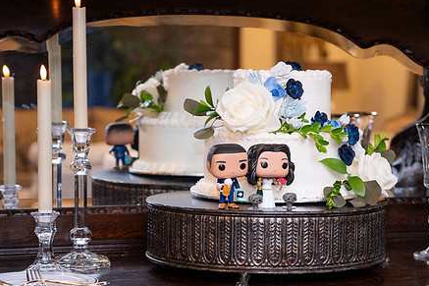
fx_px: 1084
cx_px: 273
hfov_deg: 22.3
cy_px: 162
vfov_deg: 15.0
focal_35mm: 91
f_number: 4
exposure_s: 1/160
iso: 3200
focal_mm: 67
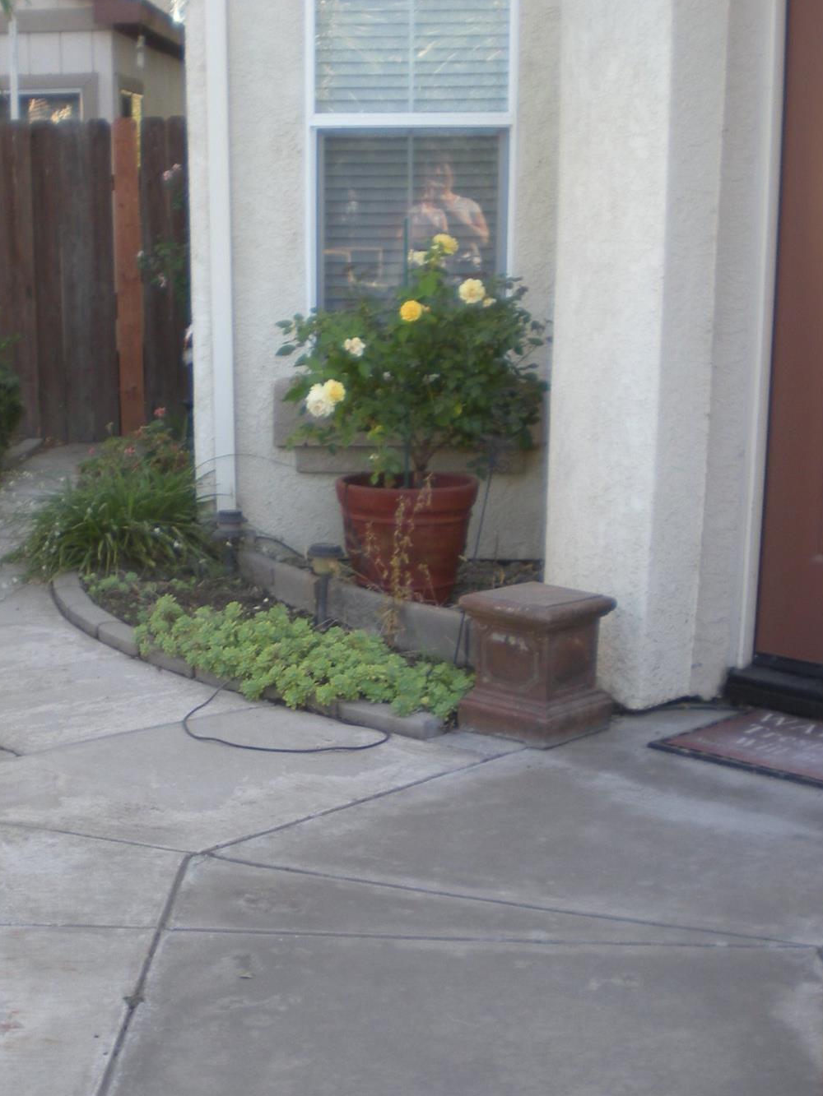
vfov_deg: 33.4
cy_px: 762
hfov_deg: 25.5
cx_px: 281
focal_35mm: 57
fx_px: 1807
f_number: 3.1
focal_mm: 6.3
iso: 64
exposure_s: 1/69.6
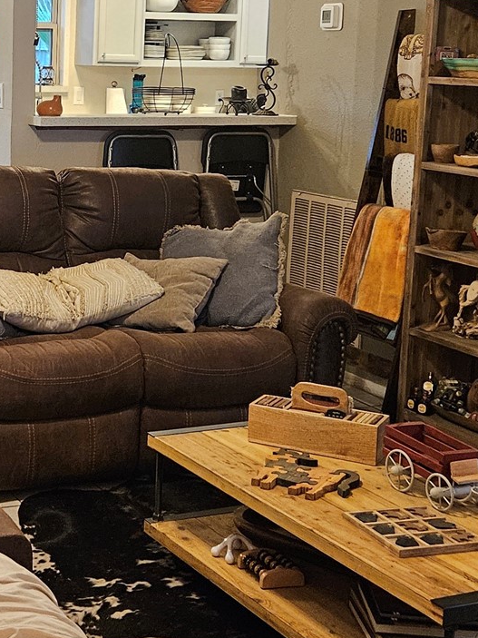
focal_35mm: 67
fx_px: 1234
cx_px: 34
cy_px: 241
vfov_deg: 28.9
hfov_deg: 21.4
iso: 800
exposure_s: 1/120
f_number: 1.8
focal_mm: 5.4
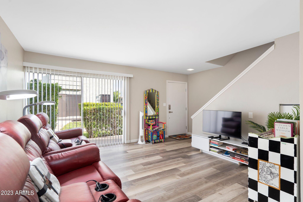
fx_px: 143
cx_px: 152
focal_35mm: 17
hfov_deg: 93.3
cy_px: 101
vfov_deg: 70.4
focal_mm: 17
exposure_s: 1/6
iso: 400
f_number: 8
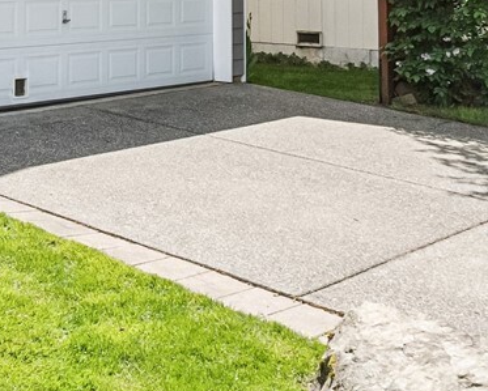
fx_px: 925
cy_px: -44
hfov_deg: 27.0
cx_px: -54
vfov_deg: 22.5
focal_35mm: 64
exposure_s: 1/125
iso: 250
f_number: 9
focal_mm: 10
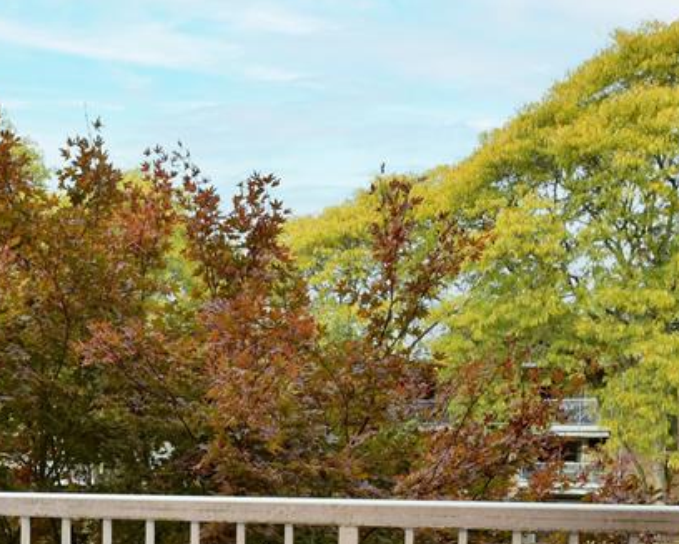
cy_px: 509
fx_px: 804
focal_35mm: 40
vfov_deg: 34.8
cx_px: 165
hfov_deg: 44.2
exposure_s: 1/60
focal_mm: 17
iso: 720
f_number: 13
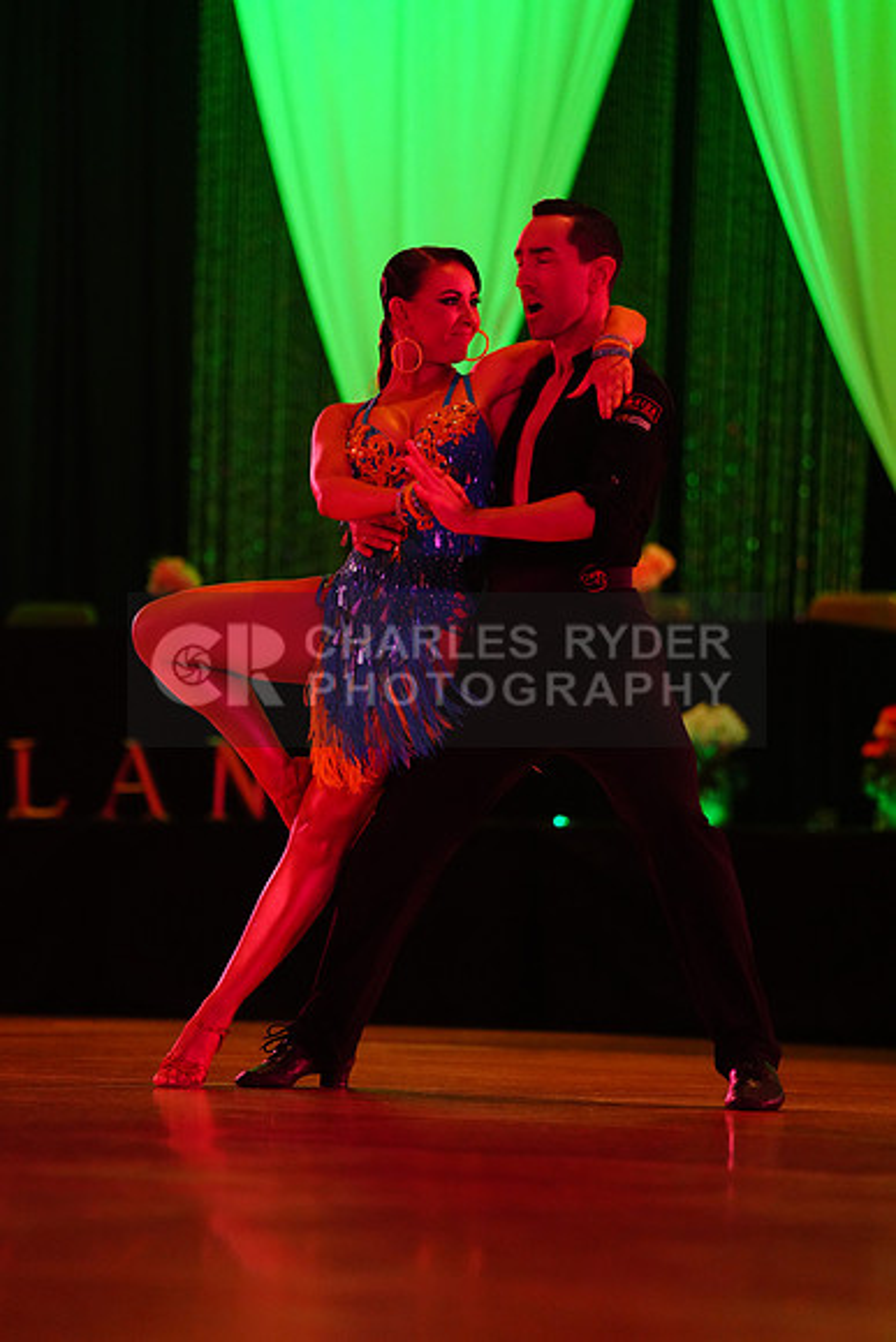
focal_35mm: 137
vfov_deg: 15.0
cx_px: 448
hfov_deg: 10.0
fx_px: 5111
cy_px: 671
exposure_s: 1/400
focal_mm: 137
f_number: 2.8
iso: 6400
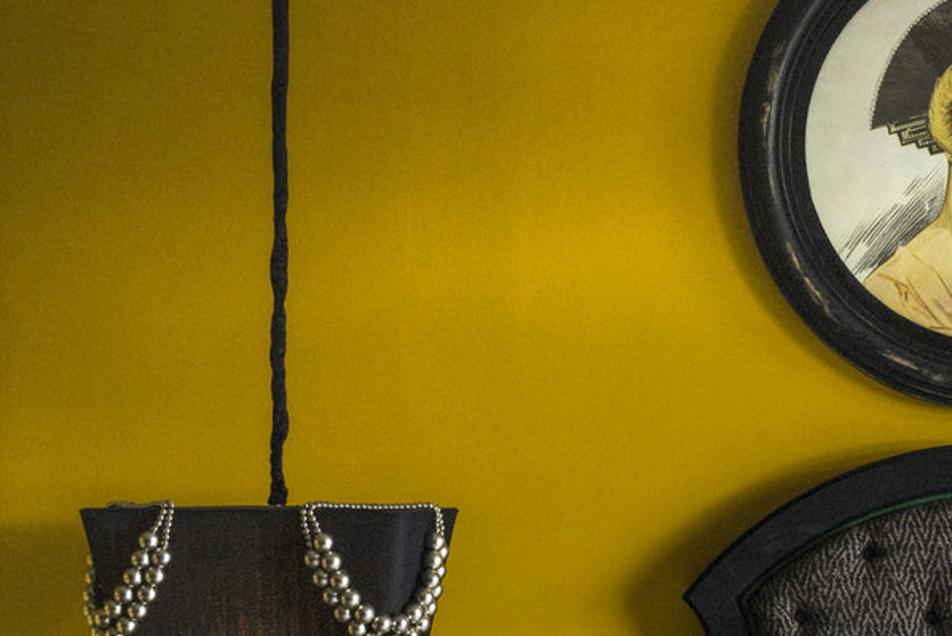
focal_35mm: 75
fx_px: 1985
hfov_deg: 25.8
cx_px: 926
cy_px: 544
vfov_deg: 18.0
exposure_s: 1/100
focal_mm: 35
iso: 800
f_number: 7.1
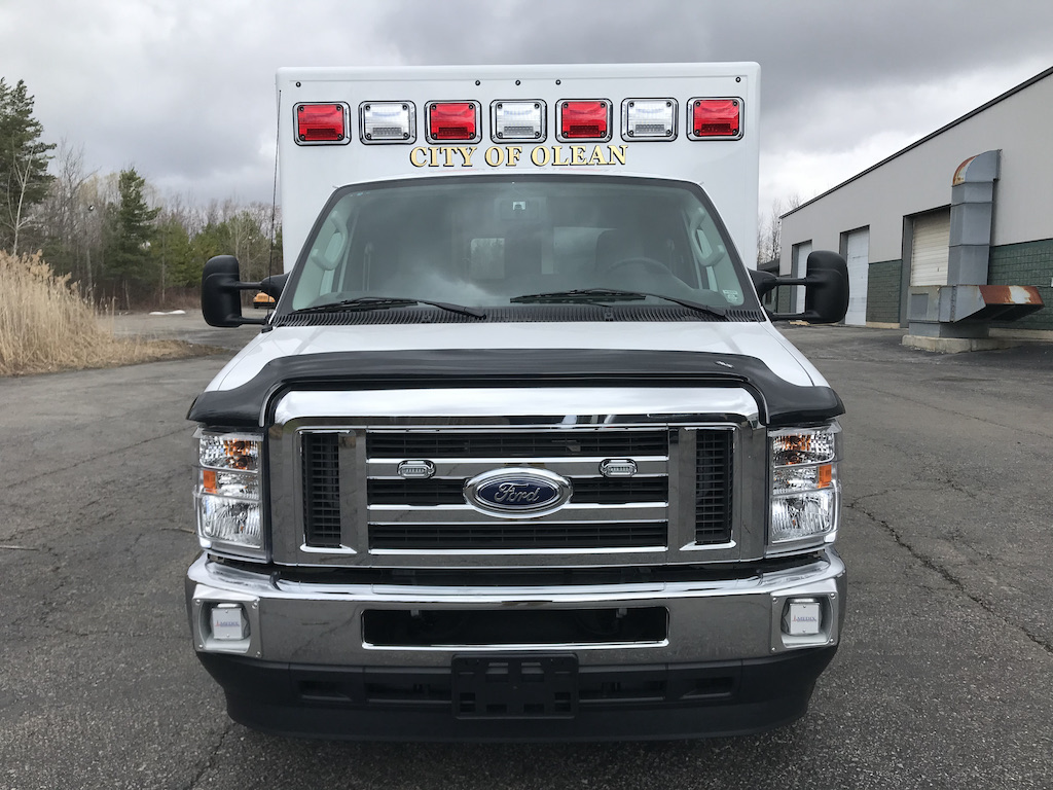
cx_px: 526
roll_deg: -0.9
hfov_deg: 63.4
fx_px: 852
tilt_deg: -6.3
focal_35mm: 28
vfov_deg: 49.7
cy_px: 395
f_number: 1.8
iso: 20
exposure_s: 1/1259
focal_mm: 3.99
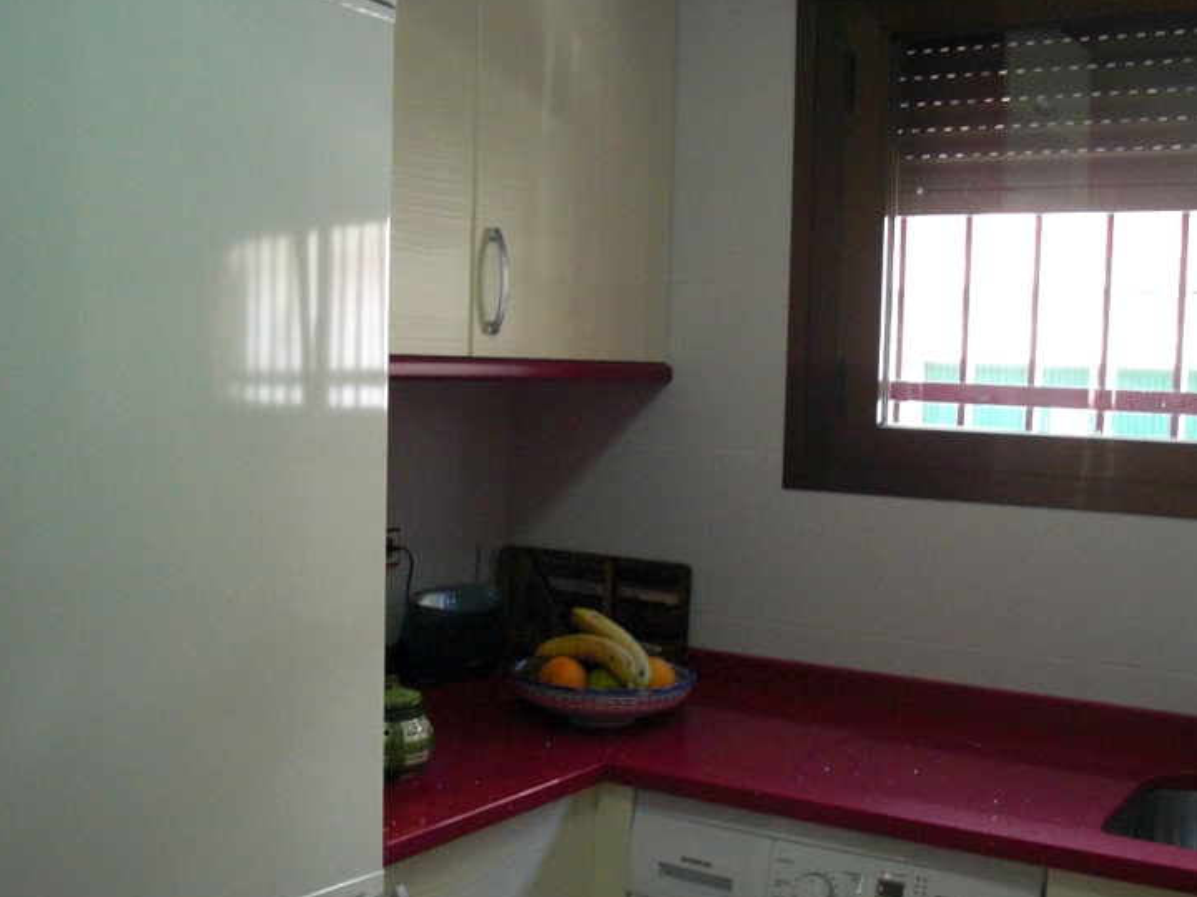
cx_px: 545
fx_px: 1556
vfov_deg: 32.1
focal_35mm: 45
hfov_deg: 42.0
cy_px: 512
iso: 400
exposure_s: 1/100
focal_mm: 6.3
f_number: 2.8
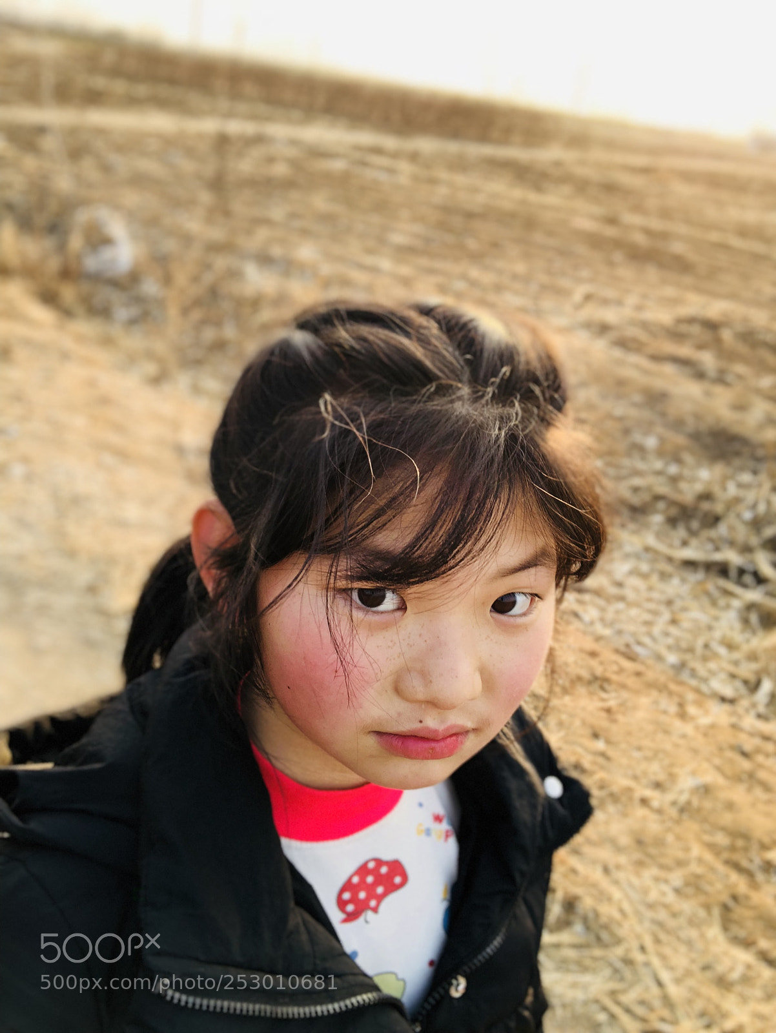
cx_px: 388
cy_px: 516
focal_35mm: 32
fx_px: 955
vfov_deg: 56.8
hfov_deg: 44.2
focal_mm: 2.87
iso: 40
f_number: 2.2
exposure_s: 1/100
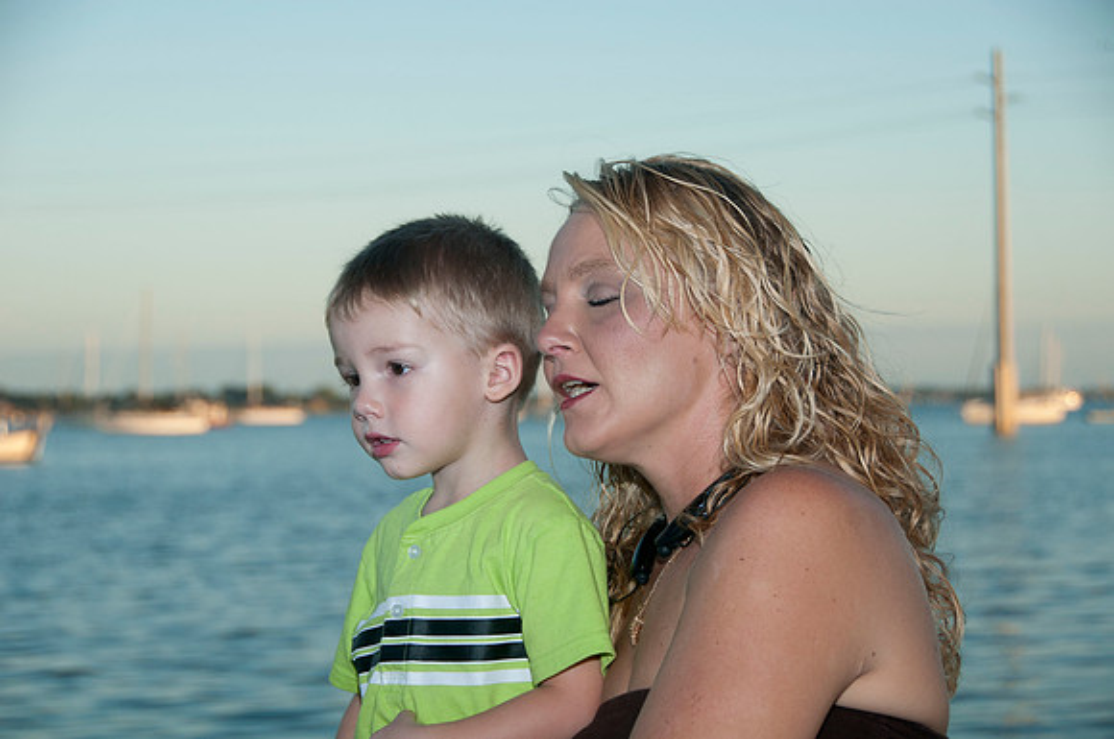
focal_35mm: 93
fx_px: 2874
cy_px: 370
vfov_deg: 14.7
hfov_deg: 21.9
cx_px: 557
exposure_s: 1/250
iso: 100
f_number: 5.6
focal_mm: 62
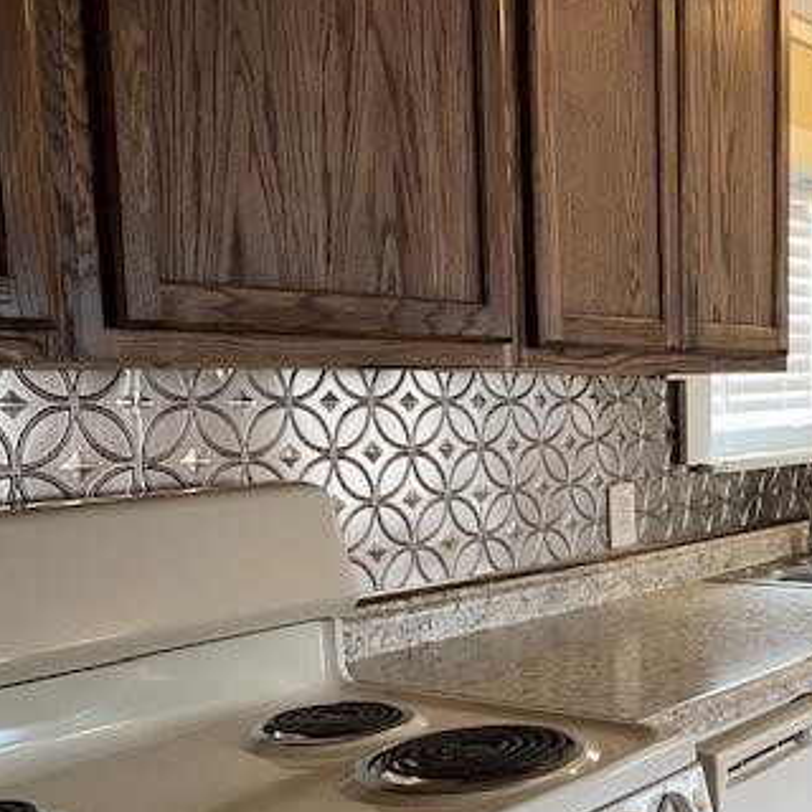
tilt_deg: -7.6
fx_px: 1221
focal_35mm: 46
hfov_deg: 34.8
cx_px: 726
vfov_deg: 36.3
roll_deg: +0.0
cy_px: 558
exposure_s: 1/60
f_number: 1.8
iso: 200
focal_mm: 4.25
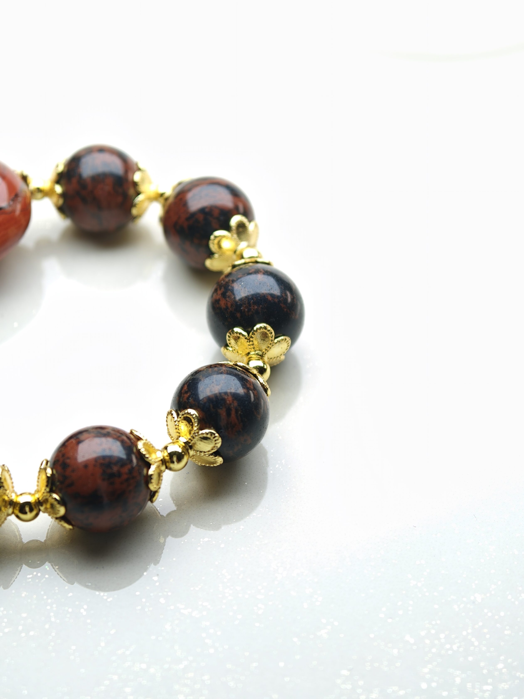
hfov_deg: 19.4
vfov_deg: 25.7
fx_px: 1534
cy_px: 350
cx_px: 262
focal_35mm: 76
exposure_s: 1/209
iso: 80
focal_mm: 16.53
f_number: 2.1
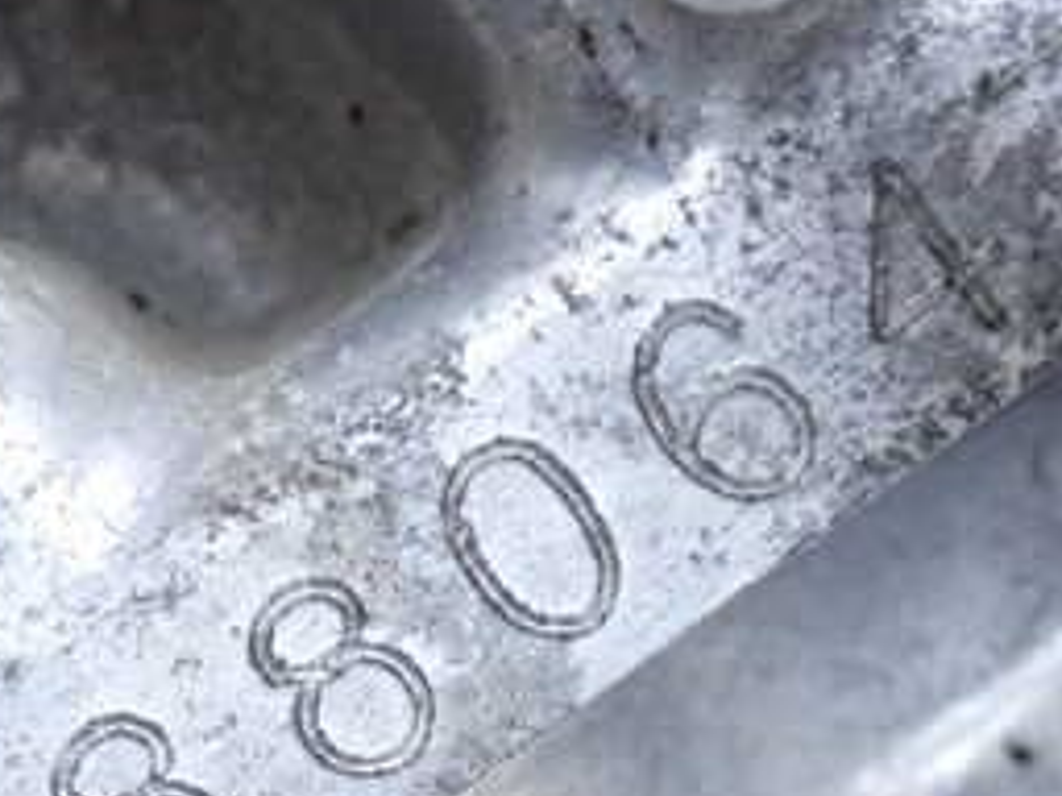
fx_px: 2945
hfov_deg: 20.3
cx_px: 253
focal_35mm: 96
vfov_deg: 15.2
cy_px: 763
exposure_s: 1/125
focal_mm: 7.31
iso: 500
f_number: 2.8
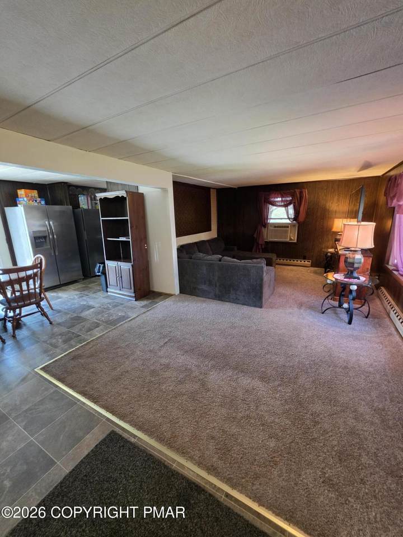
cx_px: 202
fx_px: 202
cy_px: 268
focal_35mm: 13
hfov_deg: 89.9
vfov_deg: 106.2
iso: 320
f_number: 1.9
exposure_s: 1/60
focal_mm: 2.2
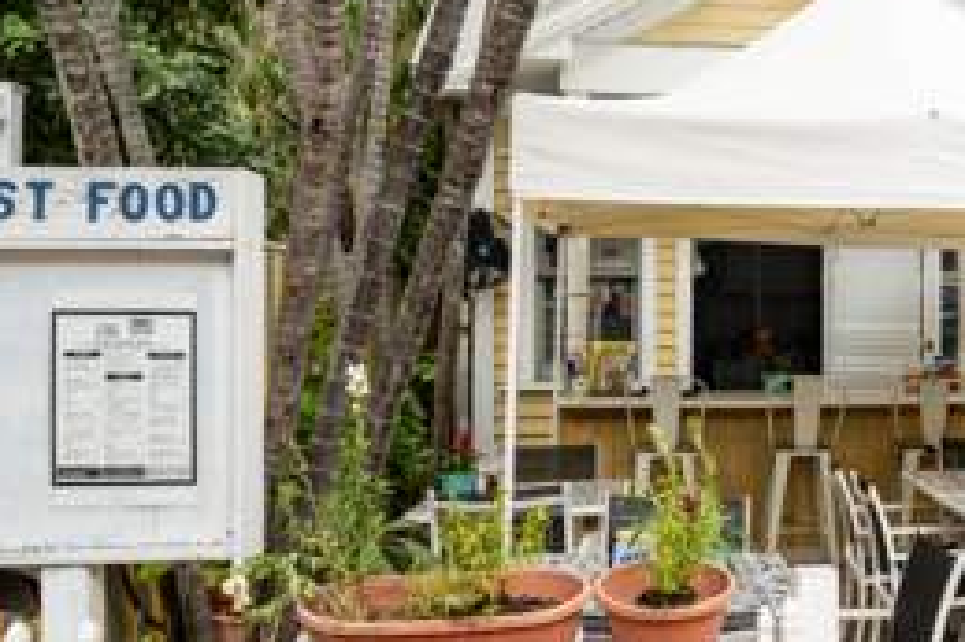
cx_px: 850
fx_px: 1339
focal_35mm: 50
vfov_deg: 27.0
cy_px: 297
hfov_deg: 37.3
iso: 100
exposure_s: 1/100
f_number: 8
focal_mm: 27
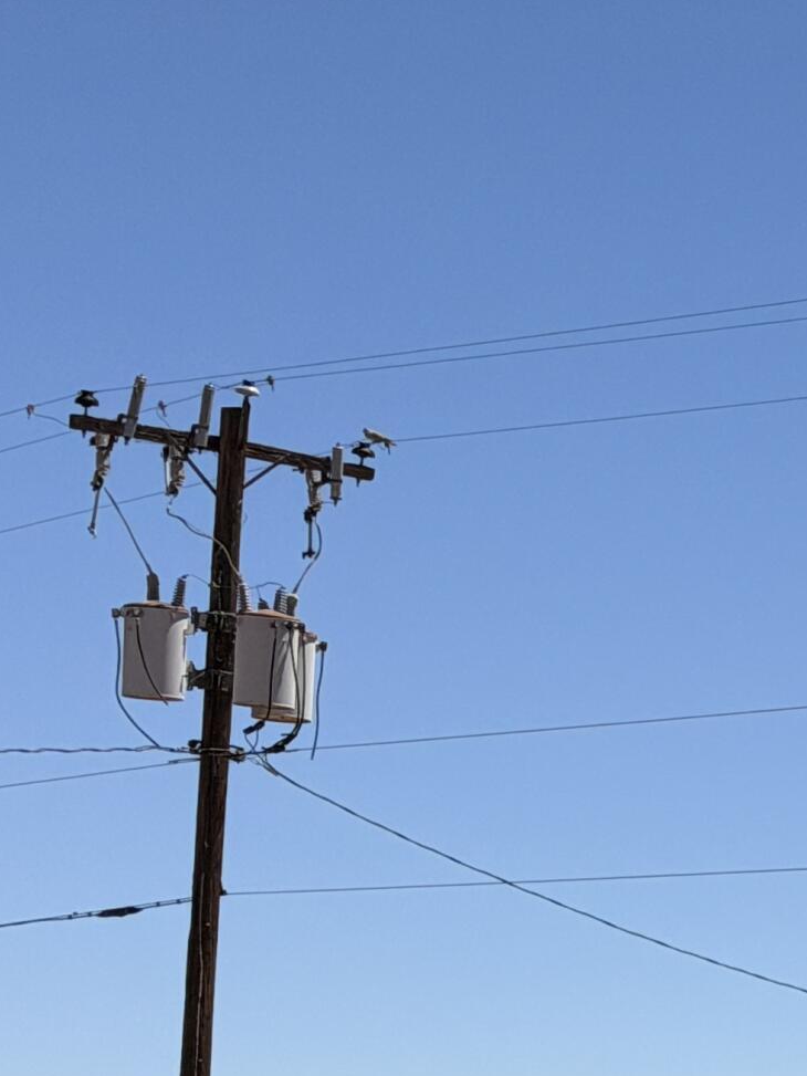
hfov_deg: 9.3
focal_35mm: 148
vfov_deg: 13.1
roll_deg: -1.3
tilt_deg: -1.6
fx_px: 4599
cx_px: 1650
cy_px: 1201
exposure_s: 1/6536
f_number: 1.78
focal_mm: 6.76
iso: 64
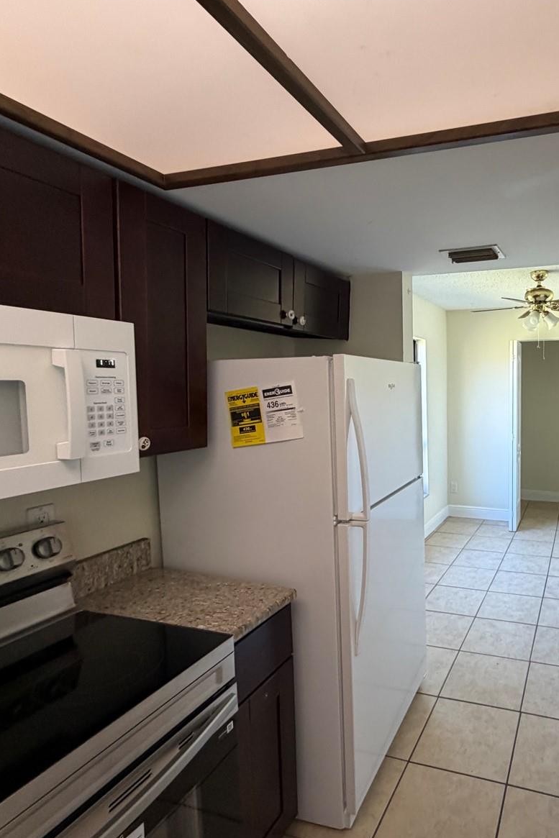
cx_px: 447
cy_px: 421
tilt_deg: -5.3
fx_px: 466
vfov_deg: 84.0
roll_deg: +0.2
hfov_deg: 57.4
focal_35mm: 20
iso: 320
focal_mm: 2.22
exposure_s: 1/120
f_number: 2.2
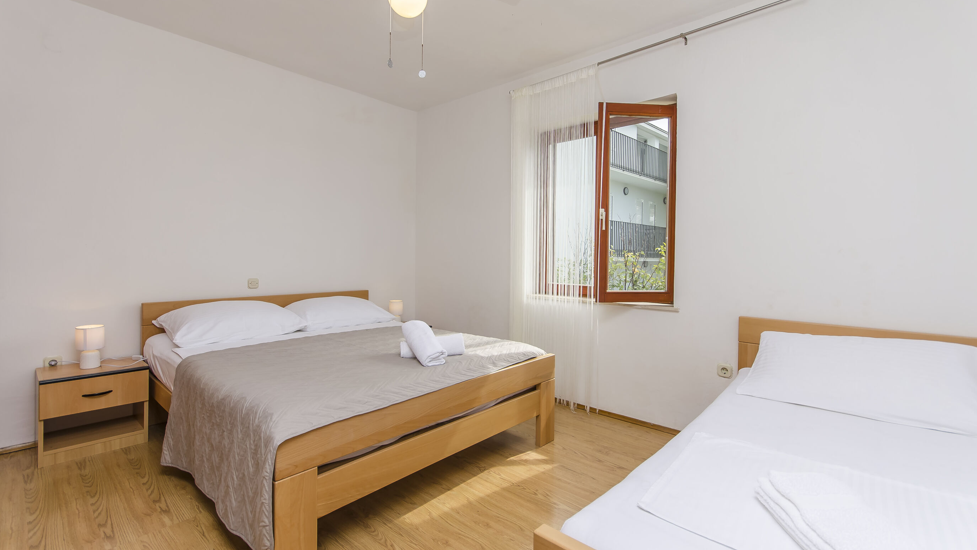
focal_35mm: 16
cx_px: 481
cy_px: 263
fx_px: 415
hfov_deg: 99.4
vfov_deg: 67.1
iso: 100
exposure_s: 1/125
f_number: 7.1
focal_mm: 10
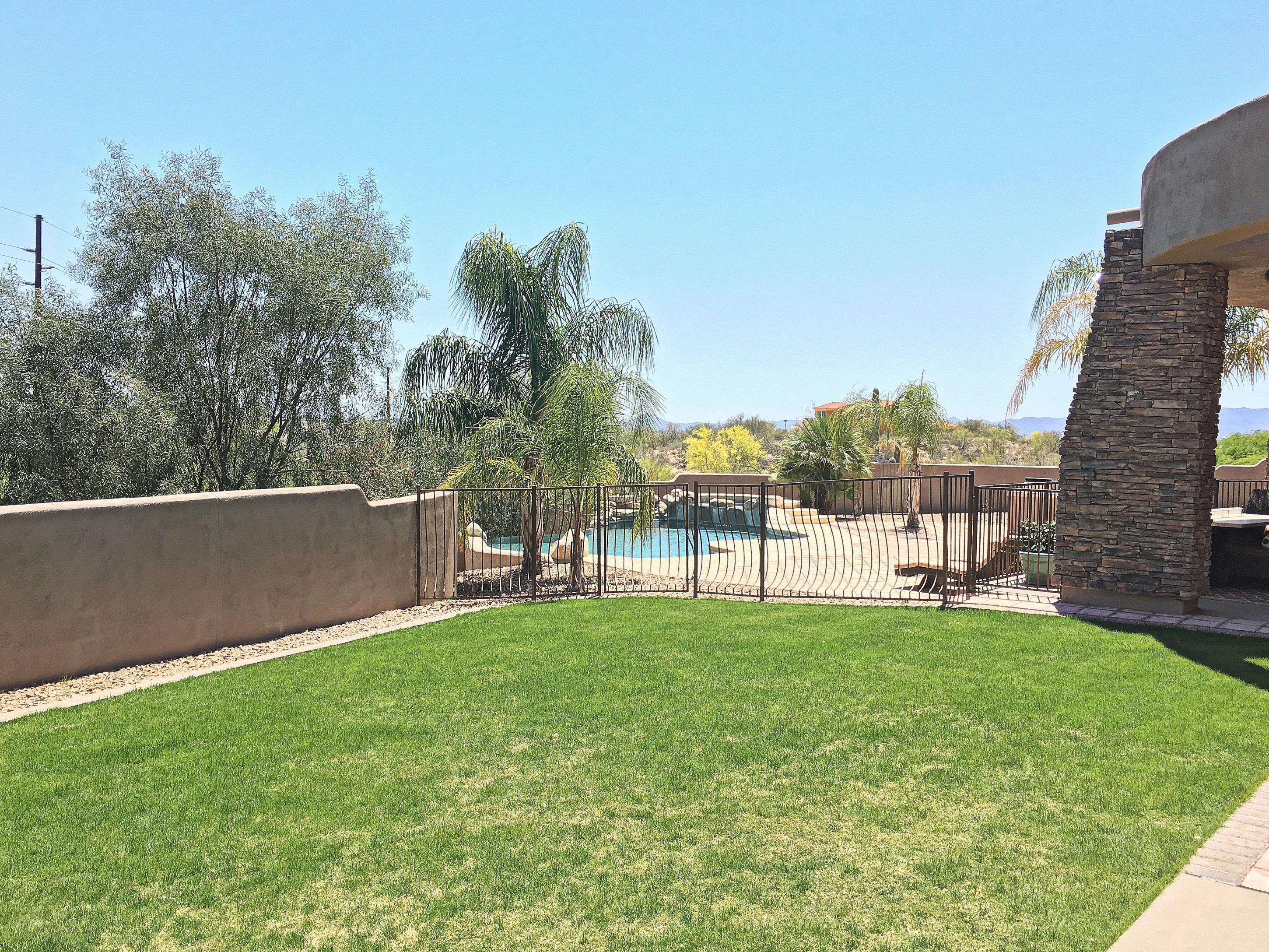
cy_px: 483
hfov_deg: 60.0
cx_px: 624
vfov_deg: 46.8
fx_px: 1100
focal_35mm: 30
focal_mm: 4.15
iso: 25
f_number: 2.2
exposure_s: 1/620
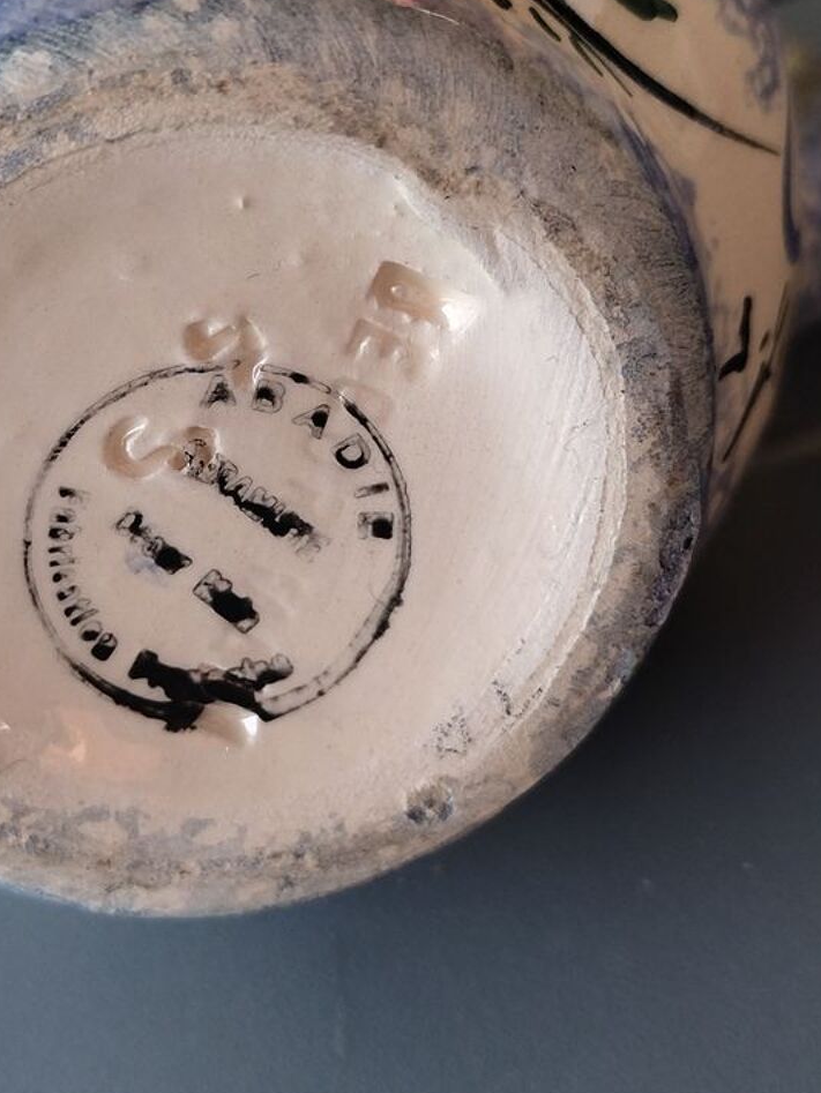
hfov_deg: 37.3
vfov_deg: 49.0
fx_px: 1201
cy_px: 531
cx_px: 268
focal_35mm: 38
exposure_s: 1/241
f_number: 1.79
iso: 99
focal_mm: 4.74
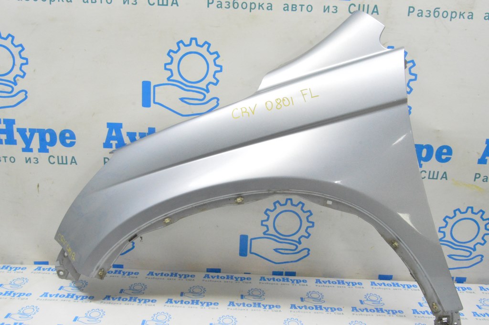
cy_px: 162
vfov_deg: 39.9
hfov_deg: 57.3
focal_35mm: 33
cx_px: 244
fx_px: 448
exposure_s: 1/15
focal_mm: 22
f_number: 20
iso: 6400
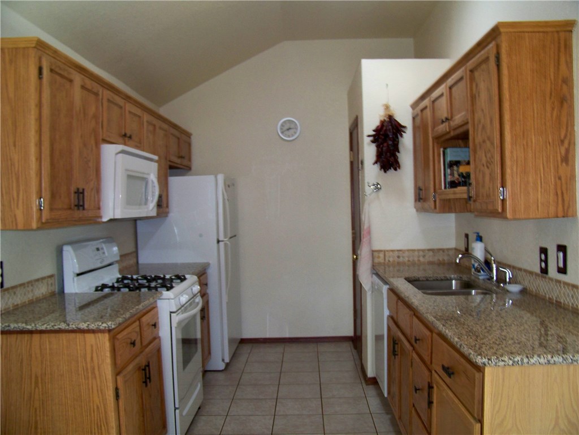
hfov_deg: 55.4
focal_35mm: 33
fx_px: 552
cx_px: 290
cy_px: 218
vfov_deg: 42.9
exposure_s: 1/30
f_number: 2.8
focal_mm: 5.85
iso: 200
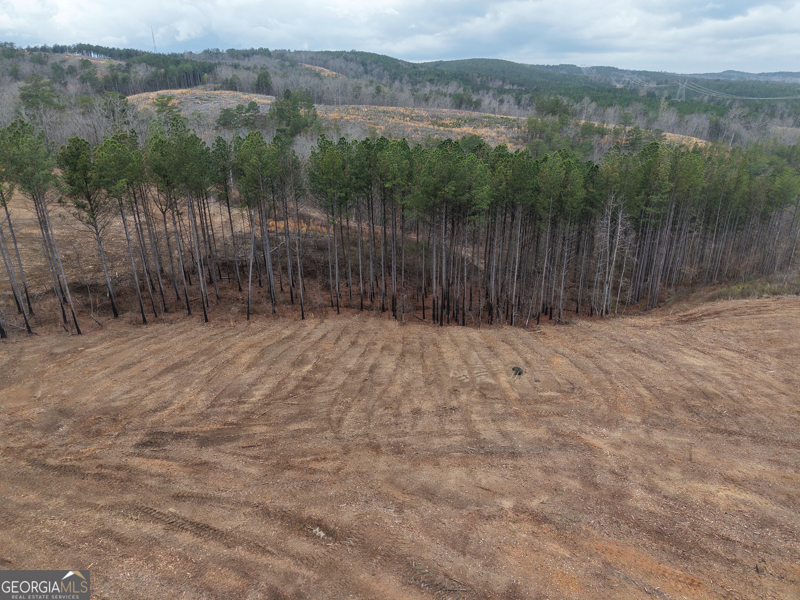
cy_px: 300
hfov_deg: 71.6
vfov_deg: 56.8
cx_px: 400
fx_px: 555
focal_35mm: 24
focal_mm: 8.67
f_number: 1.8
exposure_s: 1/800
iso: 100
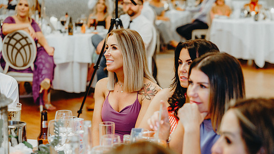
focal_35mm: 90
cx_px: 138
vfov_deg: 13.4
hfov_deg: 23.7
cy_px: 76
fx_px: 654
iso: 3200
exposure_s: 1/125
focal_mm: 85
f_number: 3.5
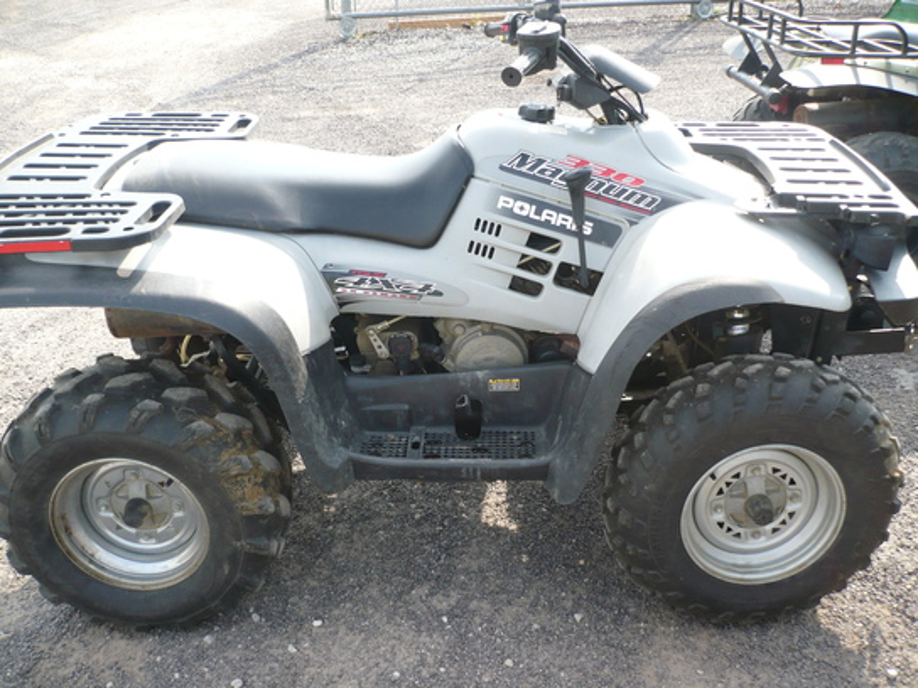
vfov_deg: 40.7
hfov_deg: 52.6
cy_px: 344
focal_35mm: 35
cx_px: 459
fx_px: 928
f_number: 2.8
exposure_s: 1/320
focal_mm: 5.8
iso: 100
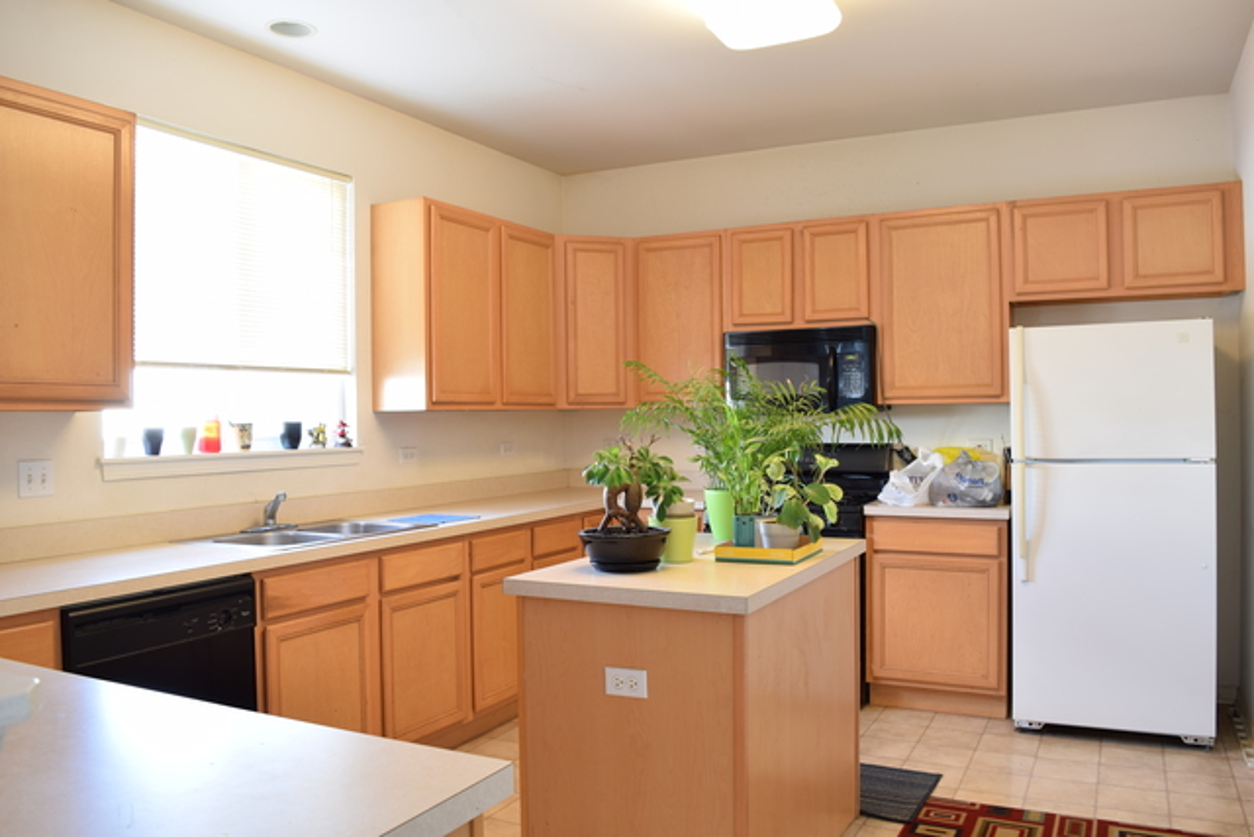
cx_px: 627
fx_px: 941
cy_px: 418
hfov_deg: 67.4
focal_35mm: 27
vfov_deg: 48.0
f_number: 5.6
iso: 100
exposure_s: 1/2.5
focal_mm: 18
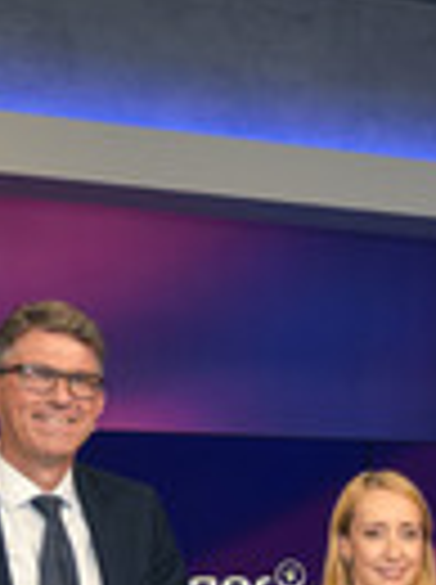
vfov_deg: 17.3
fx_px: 1853
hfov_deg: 12.6
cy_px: 648
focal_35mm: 110
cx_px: 685
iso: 1600
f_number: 4.5
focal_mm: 33
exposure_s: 1/125
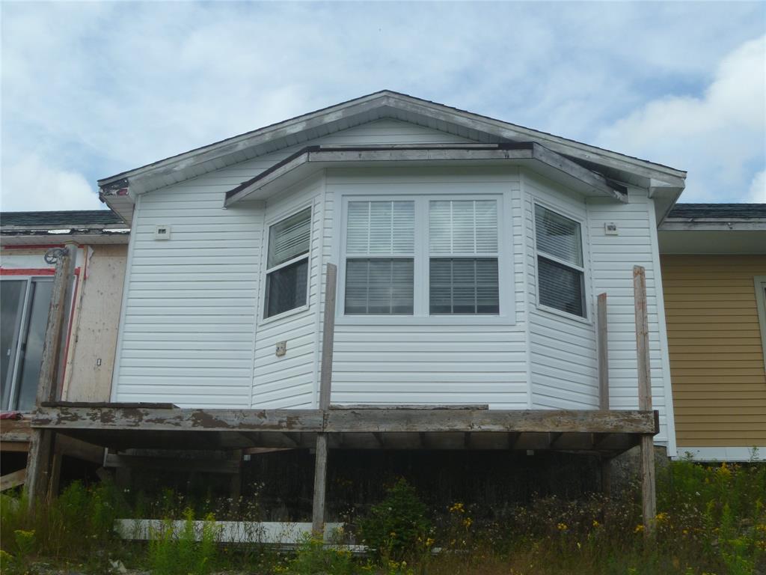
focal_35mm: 35
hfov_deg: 52.6
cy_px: 288
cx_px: 383
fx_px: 774
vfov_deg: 40.7
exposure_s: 1/200
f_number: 5.6
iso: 80
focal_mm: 6.3
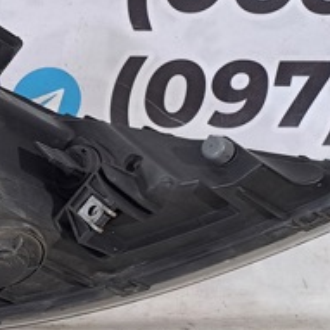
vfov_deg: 23.4
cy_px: 161
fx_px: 798
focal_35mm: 74
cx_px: -188
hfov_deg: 19.7
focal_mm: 4.65
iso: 125
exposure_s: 1/50
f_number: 1.8
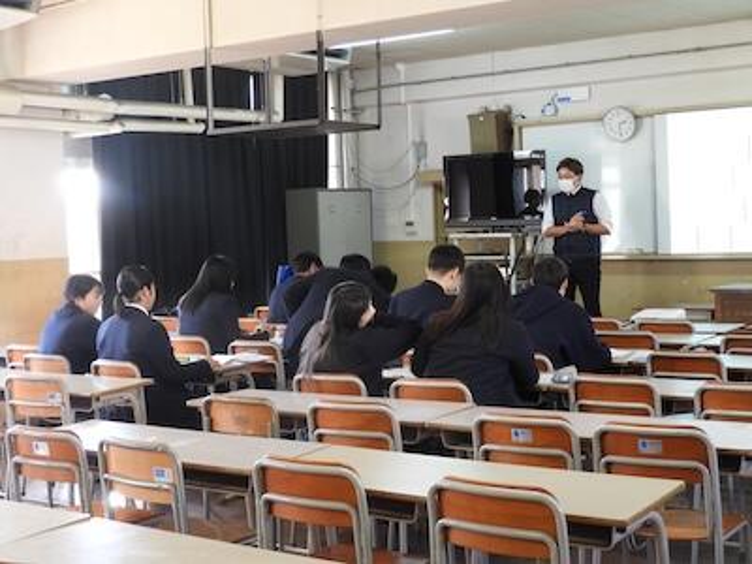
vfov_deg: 26.6
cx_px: 376
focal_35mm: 55
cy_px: 282
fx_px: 1195
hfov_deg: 34.9
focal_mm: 9.9
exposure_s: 1/30
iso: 250
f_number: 4
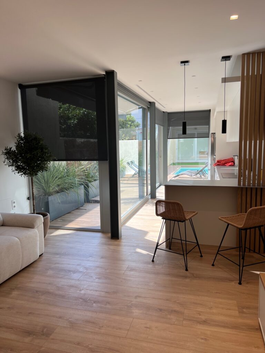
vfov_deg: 67.3
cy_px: 176
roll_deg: +0.5
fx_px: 265
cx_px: 132
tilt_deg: -5.3
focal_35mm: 26
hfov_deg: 53.1
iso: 50
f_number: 1.5
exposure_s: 1/427
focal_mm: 5.7
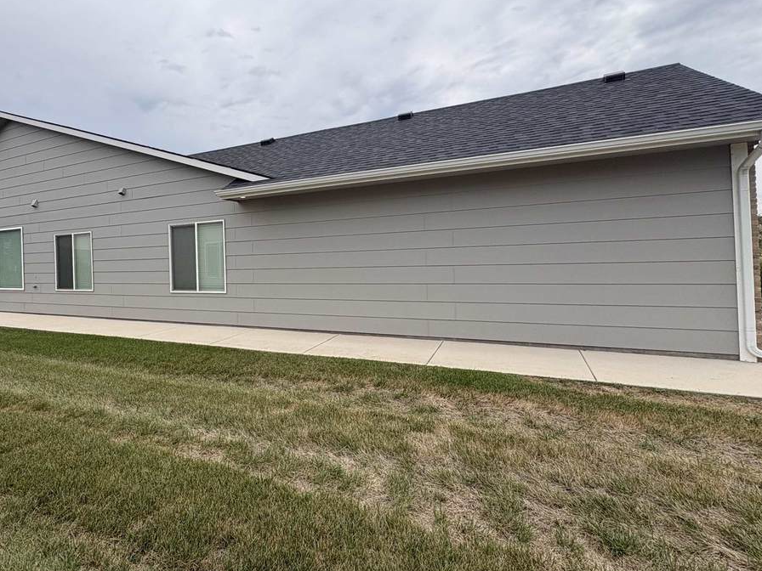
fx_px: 440
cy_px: 252
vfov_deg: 65.8
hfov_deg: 79.7
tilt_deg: +1.5
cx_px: 271
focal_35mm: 20
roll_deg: +2.0
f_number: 2.2
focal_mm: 2.22
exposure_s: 1/1395
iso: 50
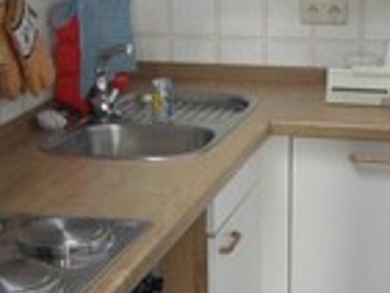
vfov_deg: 13.7
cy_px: 188
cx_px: 329
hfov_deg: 18.0
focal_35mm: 108
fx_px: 1218
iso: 800
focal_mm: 7.9
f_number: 2.8
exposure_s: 1/60
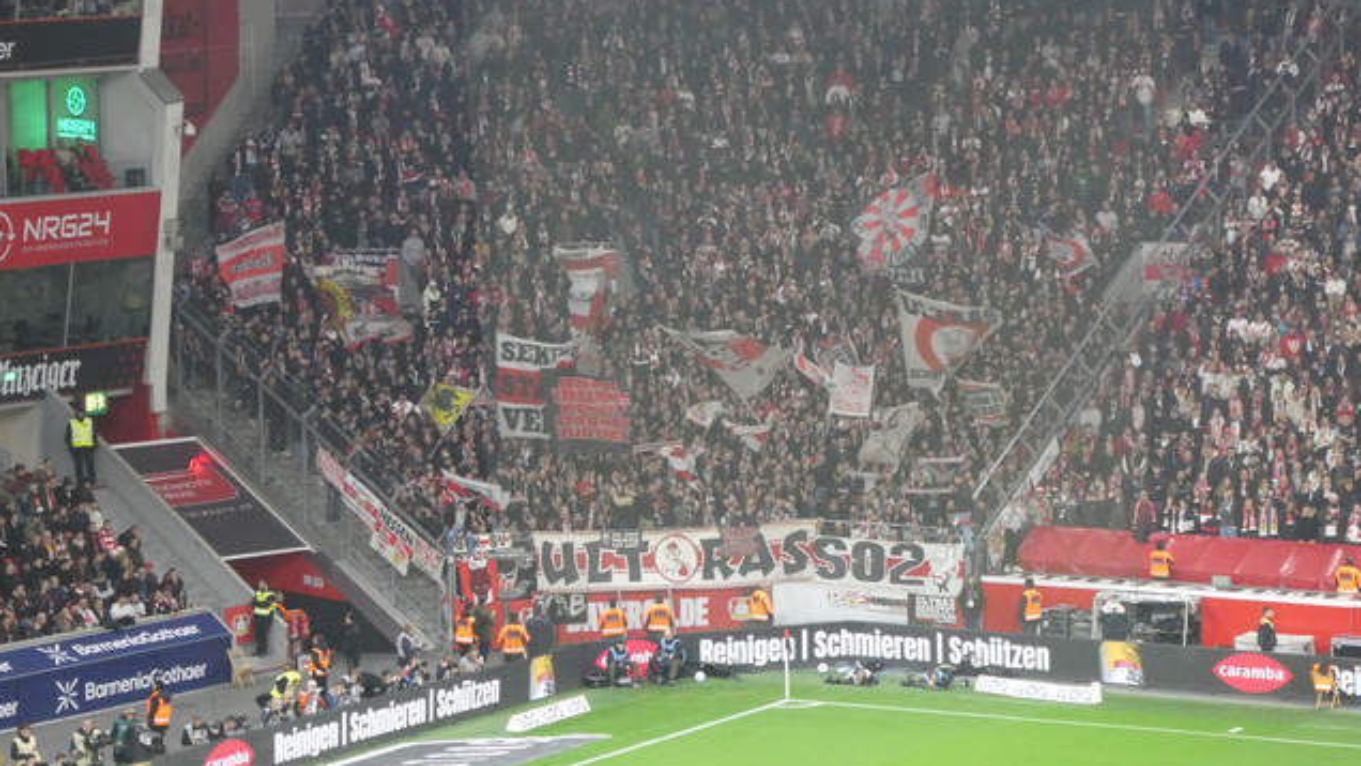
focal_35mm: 148
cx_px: 680
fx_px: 5342
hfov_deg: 14.5
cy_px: 351
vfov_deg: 8.2
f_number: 5.3
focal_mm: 24.2
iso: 800
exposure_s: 1/80
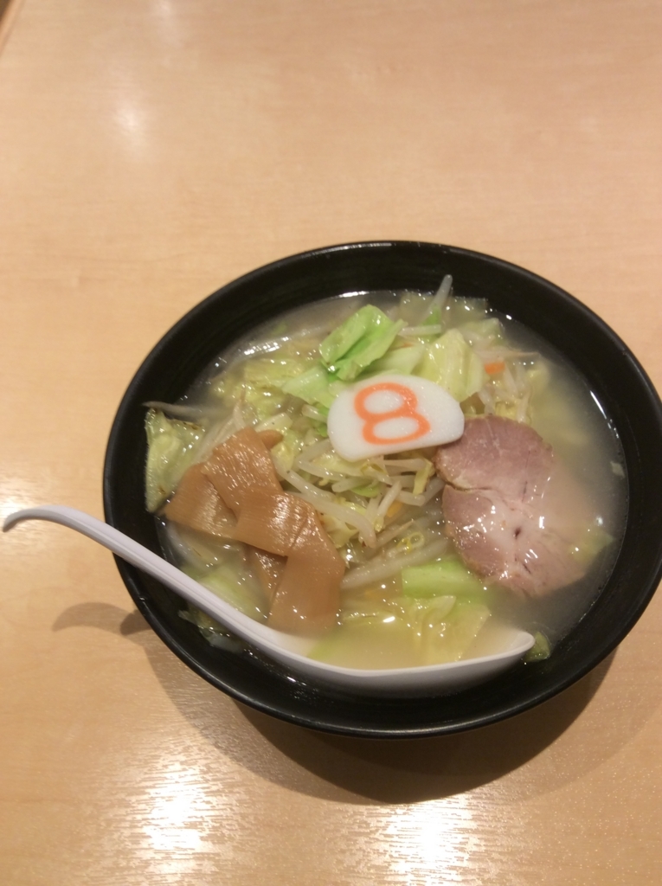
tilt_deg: -59.2
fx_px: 818
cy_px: 443
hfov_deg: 44.1
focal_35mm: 32
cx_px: 331
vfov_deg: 56.9
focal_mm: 3.3
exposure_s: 1/24
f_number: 2.4
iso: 40
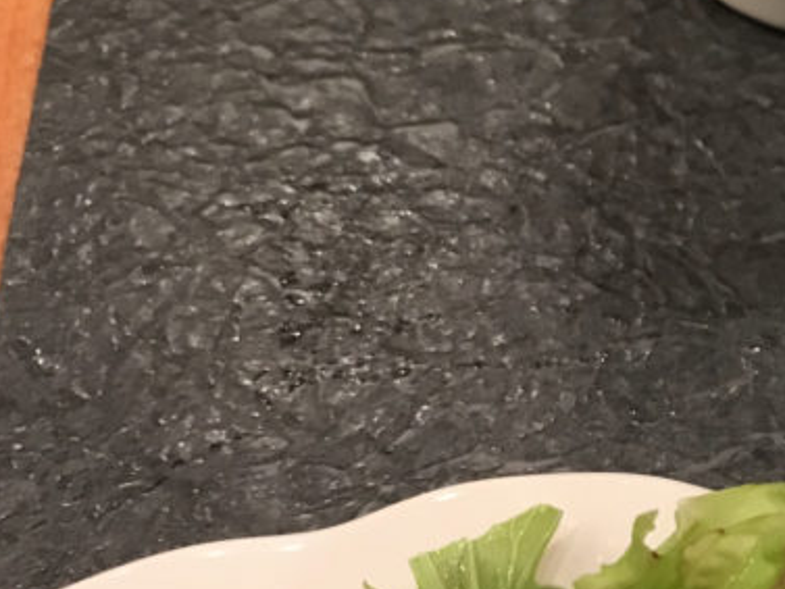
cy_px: 235
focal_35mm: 76
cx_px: 1008
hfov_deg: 22.9
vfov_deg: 19.4
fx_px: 1724
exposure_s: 1/17
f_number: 1.8
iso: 80
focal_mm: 4
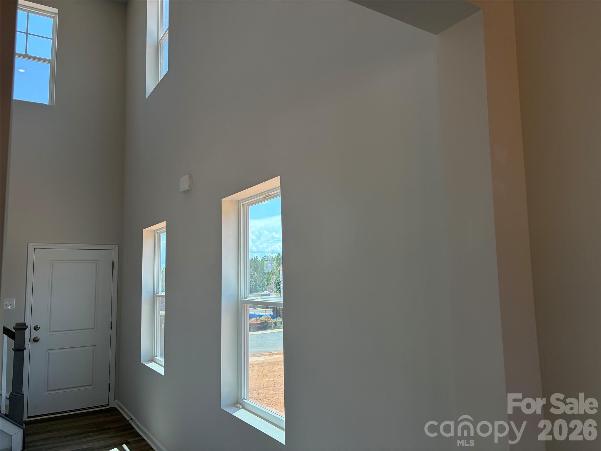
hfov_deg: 67.3
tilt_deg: +6.2
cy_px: 226
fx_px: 451
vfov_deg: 53.1
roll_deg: +0.6
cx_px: 300
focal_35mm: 26
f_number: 1.6
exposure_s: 1/485
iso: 64
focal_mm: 5.96
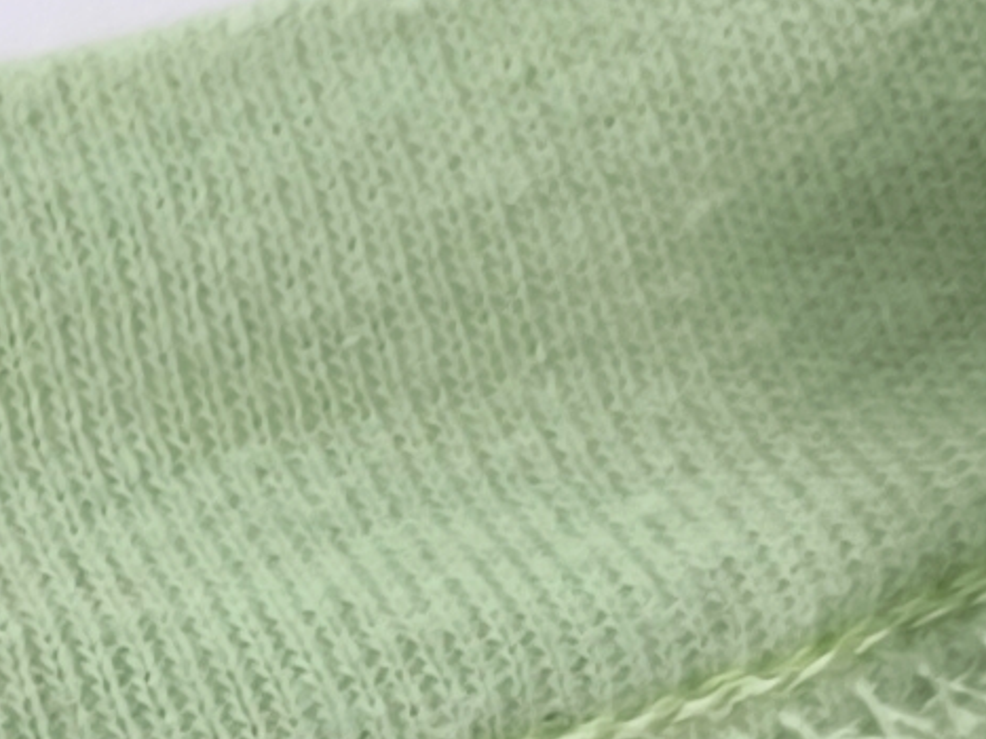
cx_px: -1643
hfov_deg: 9.1
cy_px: 2074
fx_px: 5382
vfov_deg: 7.1
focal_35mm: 189
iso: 100
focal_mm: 6.92
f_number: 1.9
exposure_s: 1/100
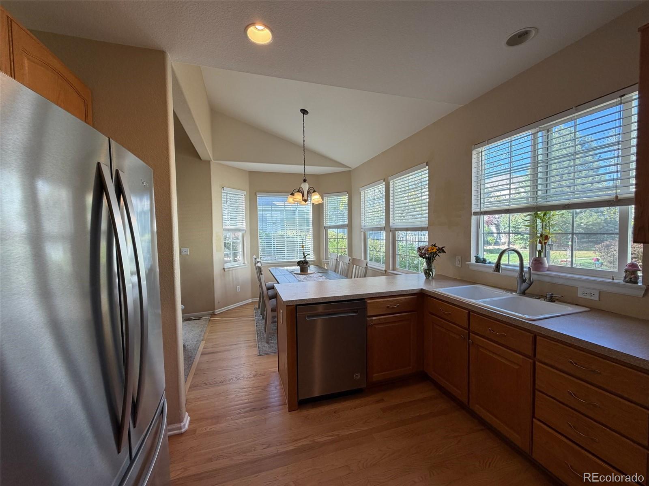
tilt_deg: -2.7
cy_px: 243
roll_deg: +0.9
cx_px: 324
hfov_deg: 102.1
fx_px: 262
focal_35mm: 14
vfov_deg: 85.7
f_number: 2.2
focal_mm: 2.22
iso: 100
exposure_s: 1/120
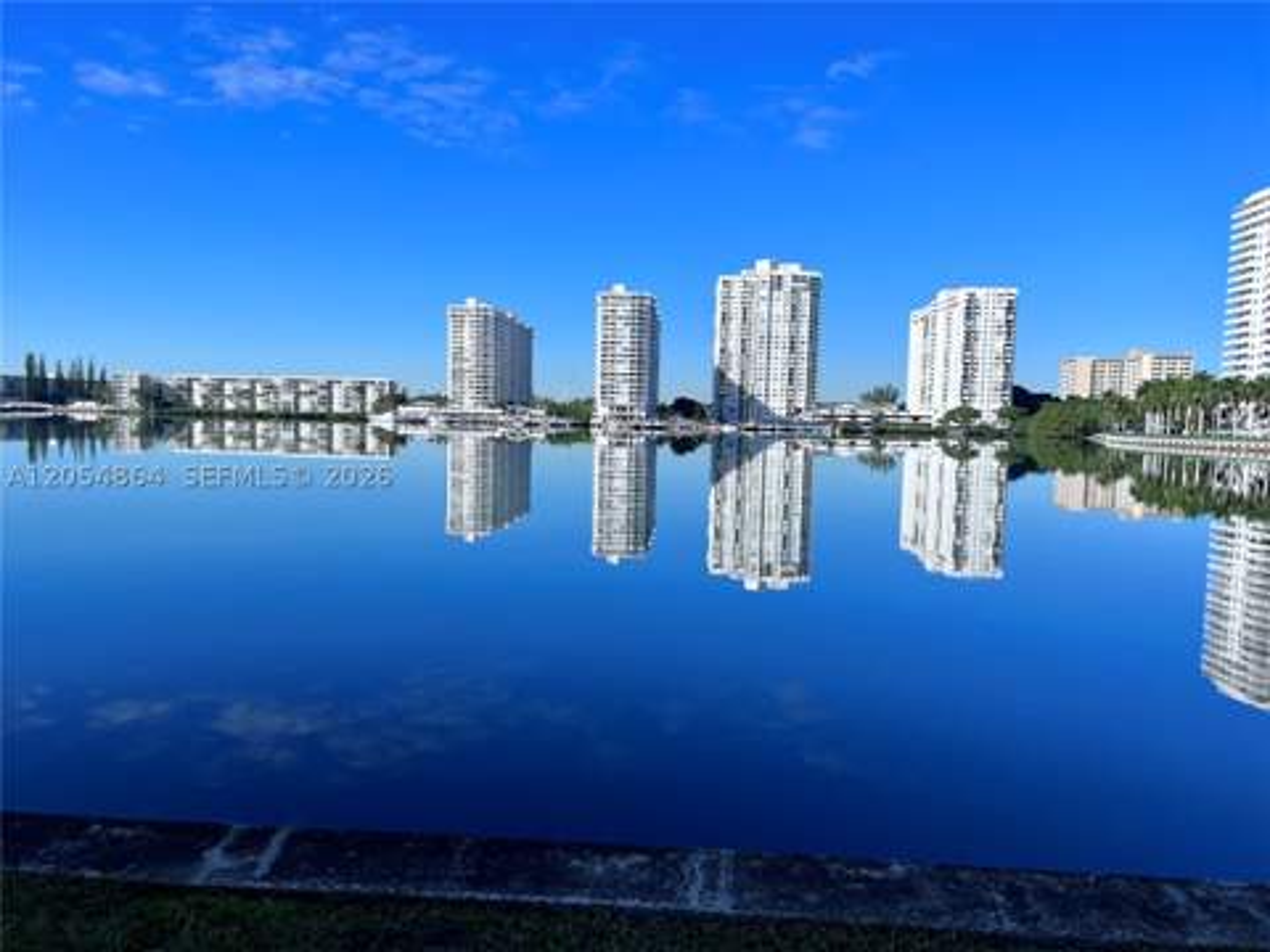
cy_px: 476
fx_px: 954
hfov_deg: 67.3
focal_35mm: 26
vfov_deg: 53.1
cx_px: 635
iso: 50
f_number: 1.5
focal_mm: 5.7
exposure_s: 1/5076
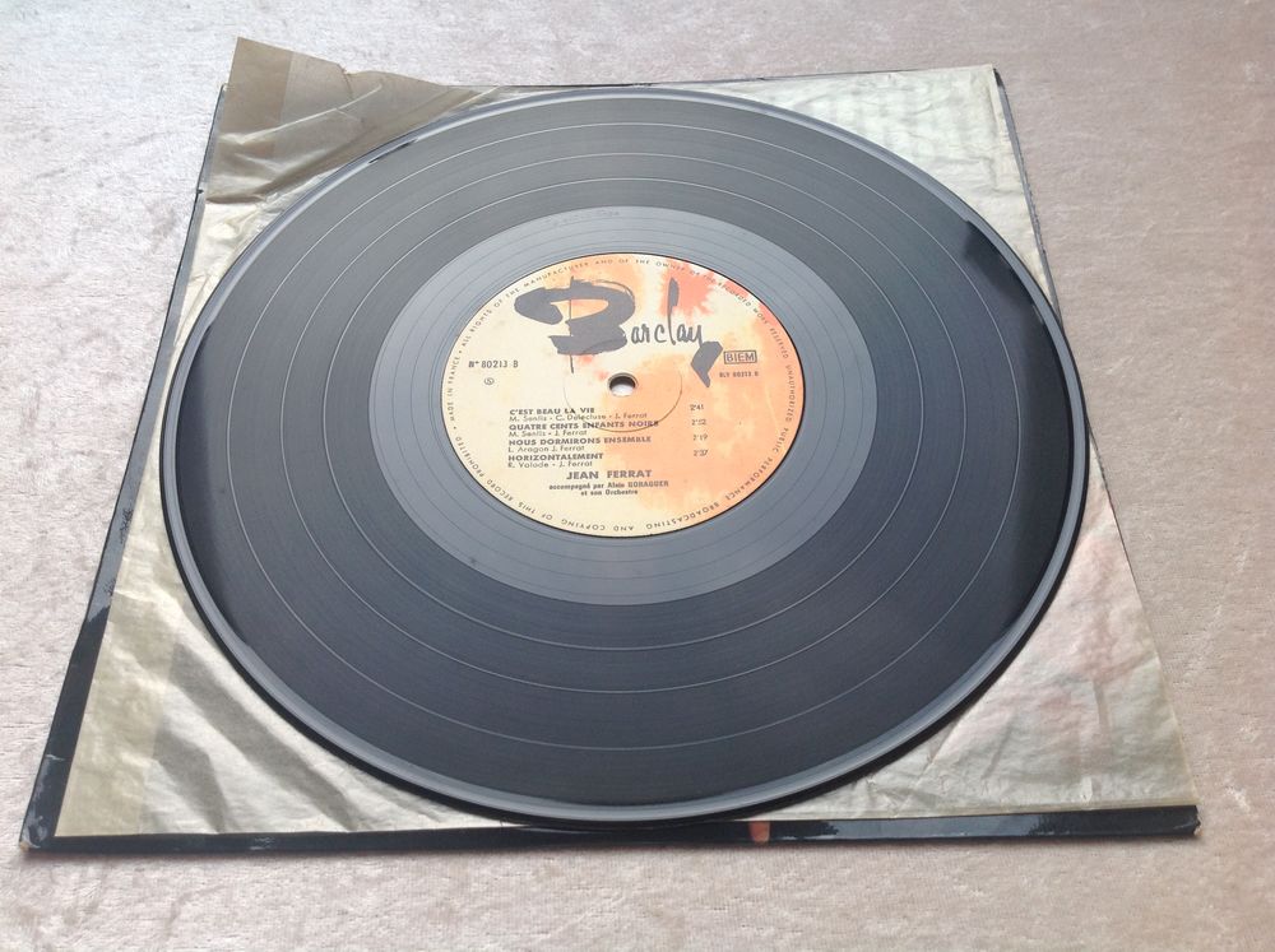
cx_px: 638
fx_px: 1287
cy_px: 476
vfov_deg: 40.6
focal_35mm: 35
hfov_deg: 52.7
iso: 50
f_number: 2.4
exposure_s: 1/150
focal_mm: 4.28
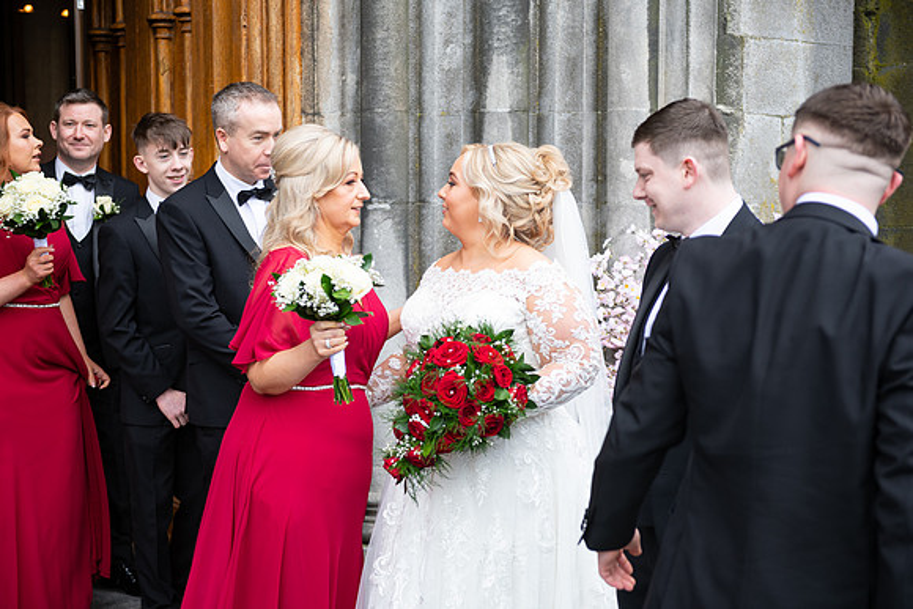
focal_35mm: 55
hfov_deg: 36.2
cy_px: 304
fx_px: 1395
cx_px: 456
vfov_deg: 24.6
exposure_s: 1/160
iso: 125
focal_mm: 55
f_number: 3.5
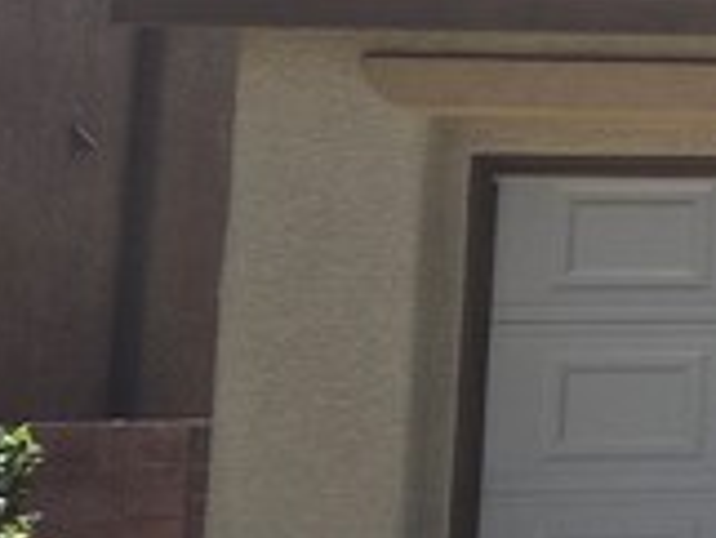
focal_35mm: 146
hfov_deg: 11.1
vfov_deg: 10.1
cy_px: 22
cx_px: 1779
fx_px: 3022
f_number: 1.8
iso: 80
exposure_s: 1/5280
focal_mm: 5.4
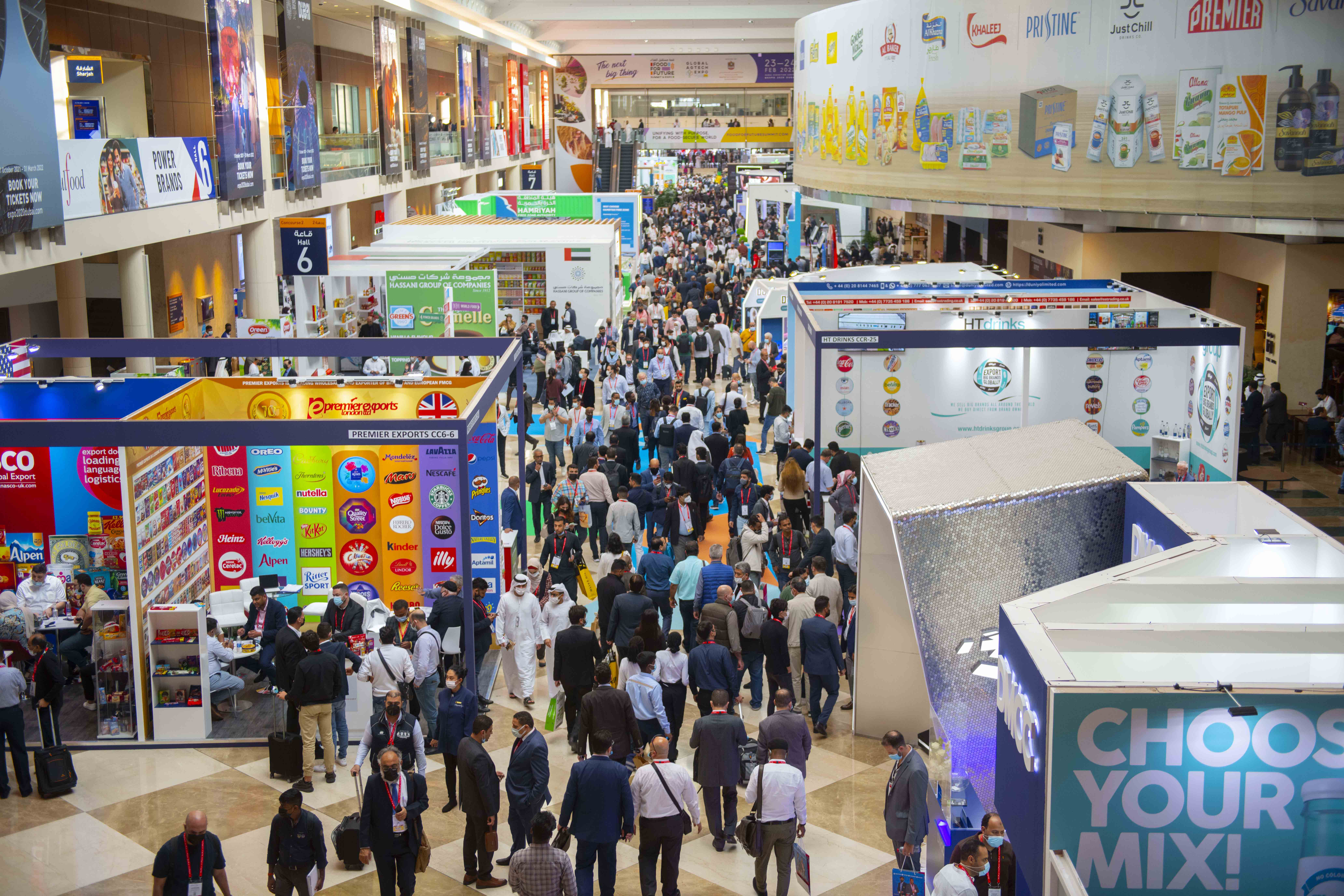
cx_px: 672
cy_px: 448
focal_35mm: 48
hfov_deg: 41.1
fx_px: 1792
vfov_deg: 28.1
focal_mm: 48
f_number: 2.8
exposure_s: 1/160
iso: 400
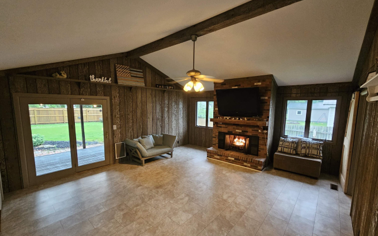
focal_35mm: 14
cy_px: 127
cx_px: 188
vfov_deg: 78.5
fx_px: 144
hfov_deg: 105.3
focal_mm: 2.2
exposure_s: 1/30
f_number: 2.2
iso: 500
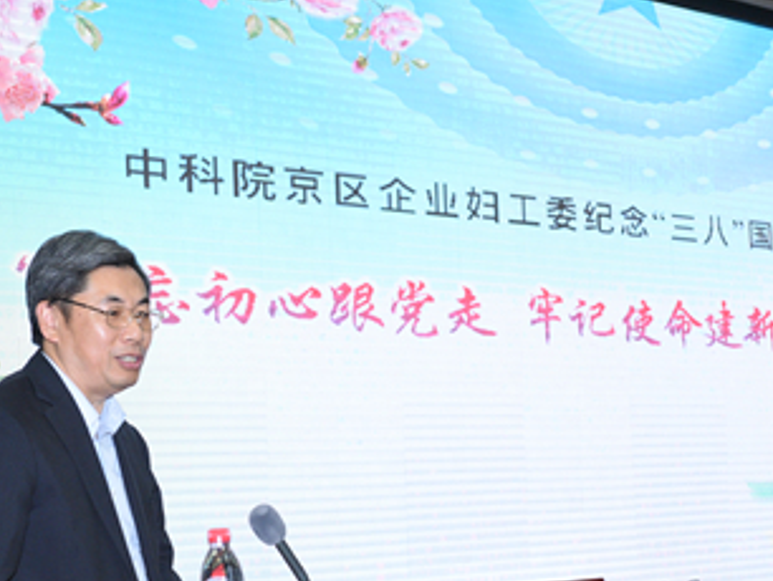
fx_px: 2034
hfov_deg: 21.5
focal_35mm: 91
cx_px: 417
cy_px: 400
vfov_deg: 16.2
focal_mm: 58
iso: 2500
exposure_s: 1/125
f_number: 5.6
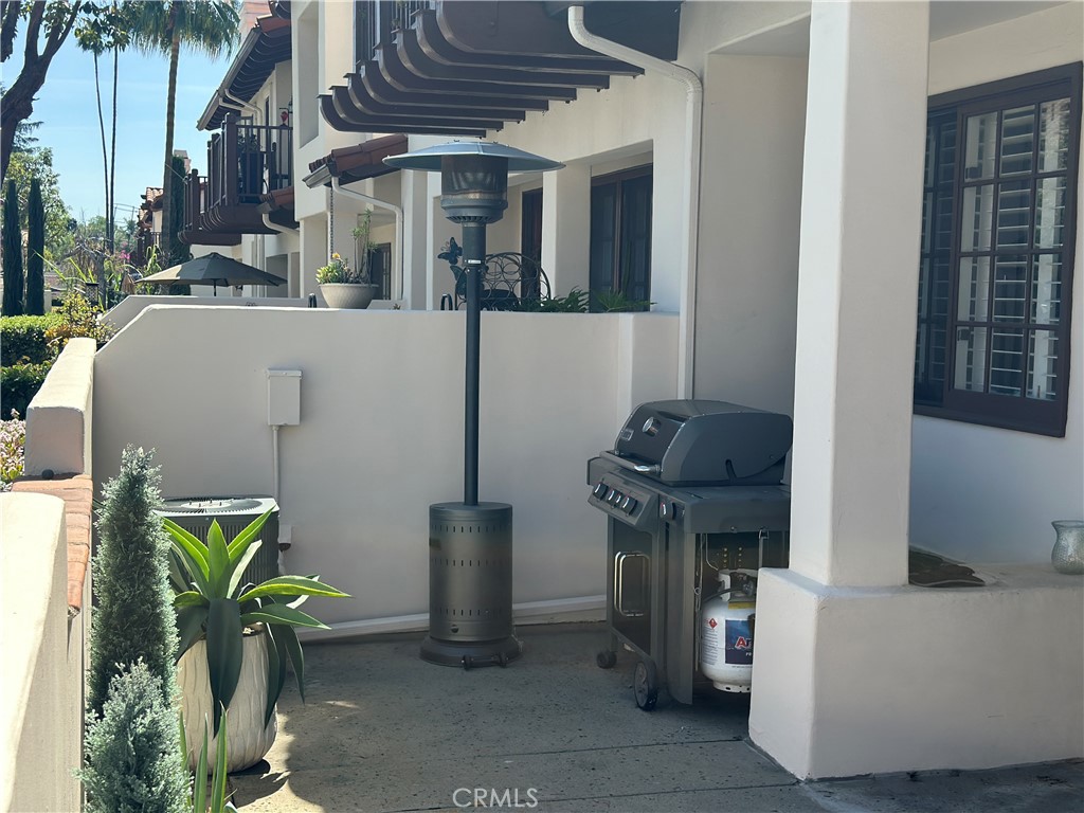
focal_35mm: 48
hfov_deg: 39.7
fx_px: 1503
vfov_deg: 30.3
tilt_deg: -4.6
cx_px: 542
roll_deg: -1.2
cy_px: 406
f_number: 1.78
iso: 80
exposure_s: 1/2469
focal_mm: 6.86
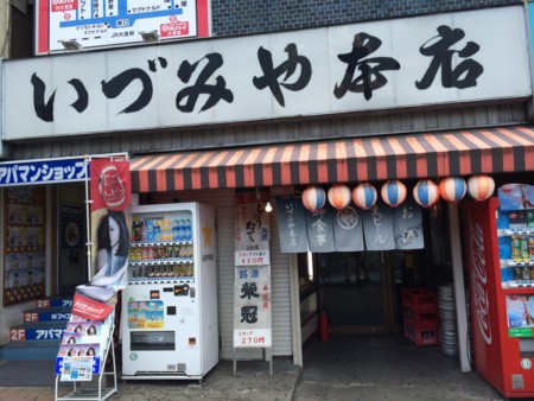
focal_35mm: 30
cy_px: 200
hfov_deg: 59.9
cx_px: 267
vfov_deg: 46.8
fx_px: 463
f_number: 2.2
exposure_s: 1/684
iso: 32
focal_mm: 4.12
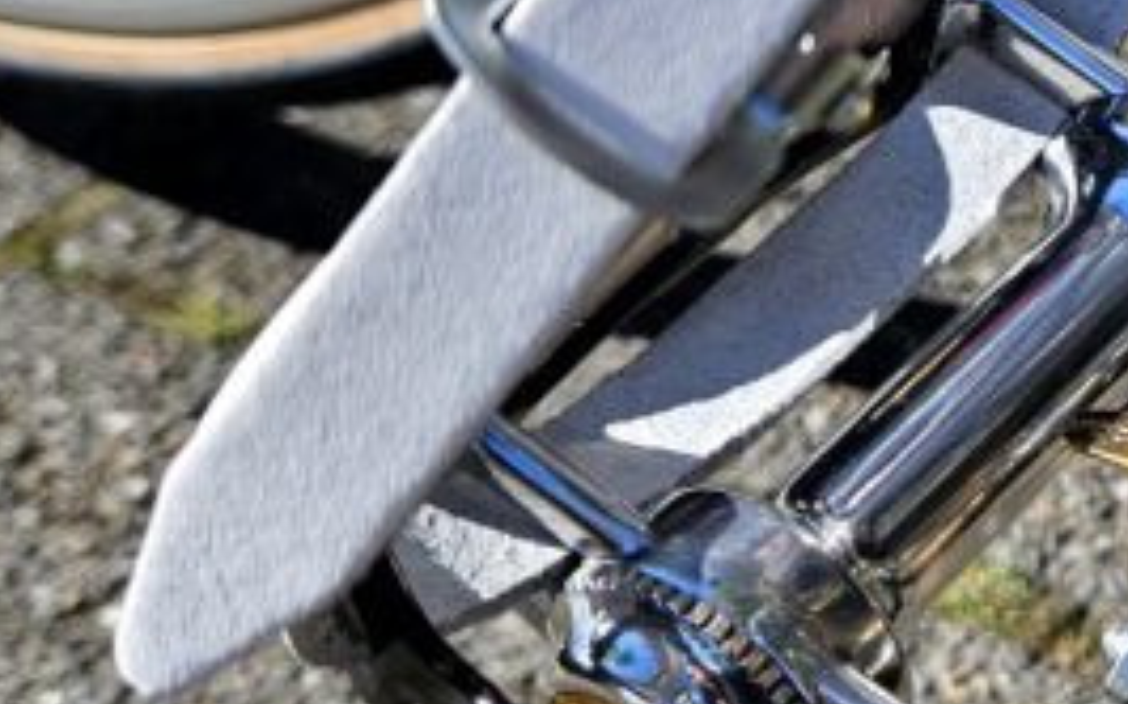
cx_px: 1505
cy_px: 229
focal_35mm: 94
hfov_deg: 20.1
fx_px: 2888
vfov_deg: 13.9
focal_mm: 5.4
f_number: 1.8
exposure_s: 1/968
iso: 25
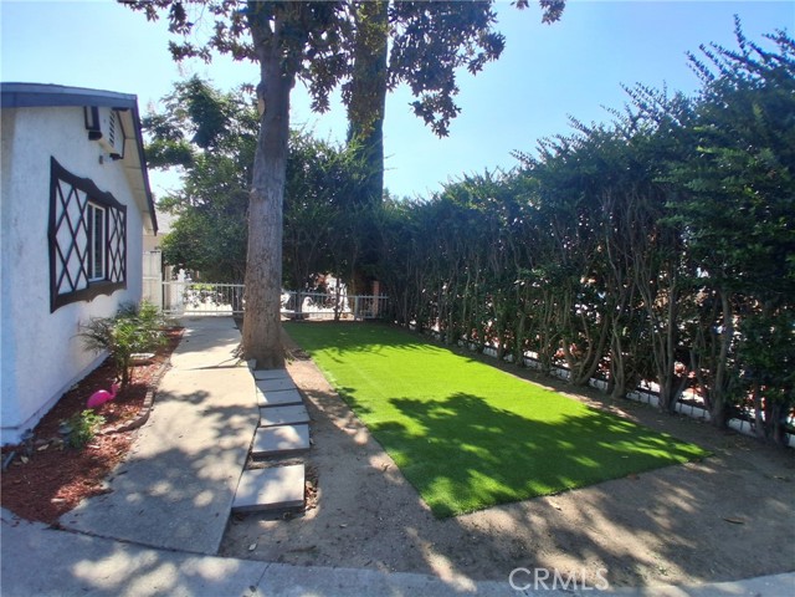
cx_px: 398
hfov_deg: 91.0
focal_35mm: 17
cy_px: 298
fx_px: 390
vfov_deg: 74.7
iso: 50
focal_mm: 1.4
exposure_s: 1/958
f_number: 2.2
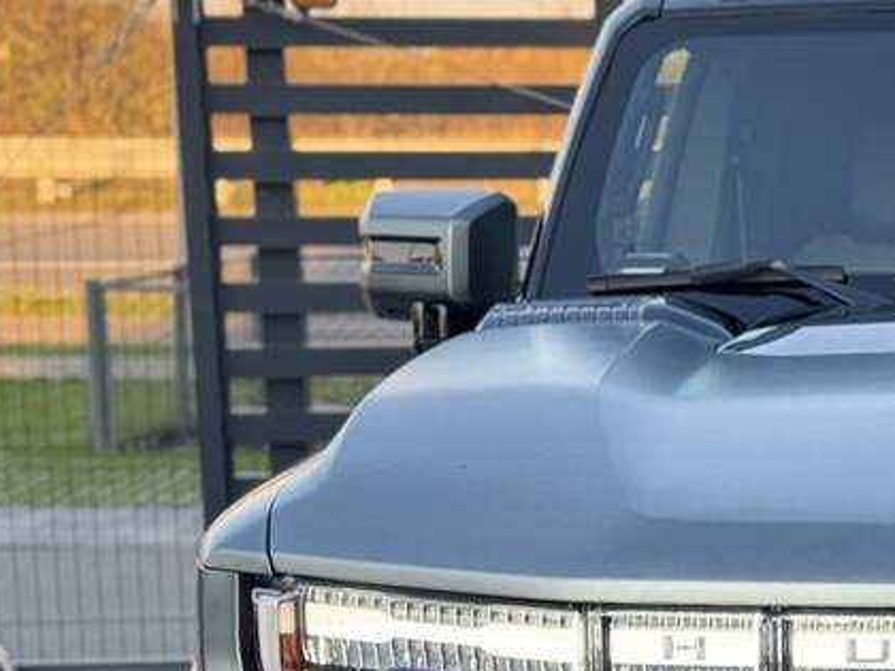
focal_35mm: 137
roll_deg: +0.2
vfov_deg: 10.7
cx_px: 1166
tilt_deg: -9.9
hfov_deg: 13.8
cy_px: 720
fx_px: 3542
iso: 64
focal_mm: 6.76
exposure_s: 1/318
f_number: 1.78
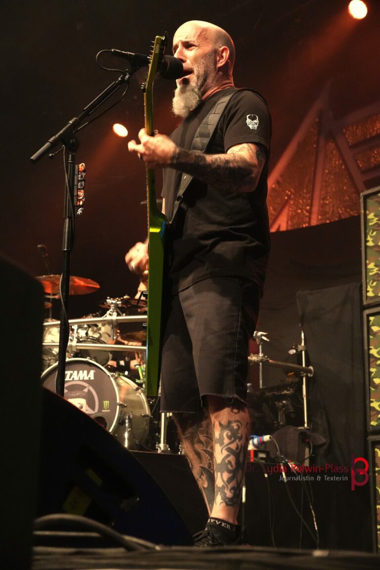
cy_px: 285
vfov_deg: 29.9
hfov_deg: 20.2
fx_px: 1069
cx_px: 190
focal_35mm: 68
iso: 6400
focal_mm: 45
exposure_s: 1/100
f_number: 4.5
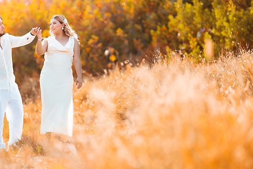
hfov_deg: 12.0
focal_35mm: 171
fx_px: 1202
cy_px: 87
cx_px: 99
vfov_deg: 8.0
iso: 100
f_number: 1.8
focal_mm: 135
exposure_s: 1/1250
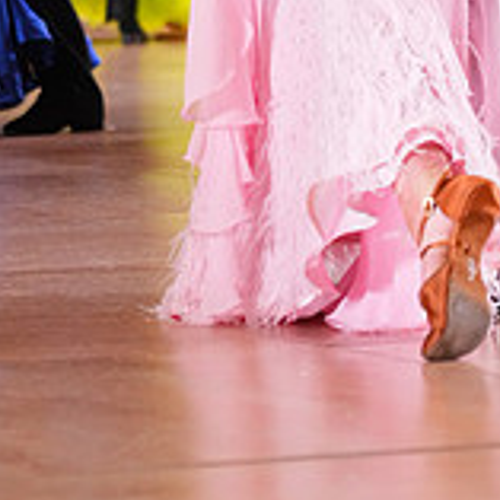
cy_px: -379
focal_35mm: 330
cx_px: 377
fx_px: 5393
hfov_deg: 5.3
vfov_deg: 5.2
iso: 3200
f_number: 4
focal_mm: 105
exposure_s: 1/500
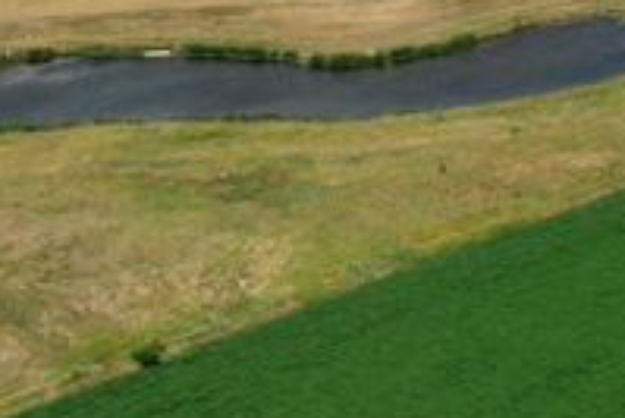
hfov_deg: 22.5
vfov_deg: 14.6
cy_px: -124
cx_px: 446
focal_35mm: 90
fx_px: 1564
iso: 100
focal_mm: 10.26
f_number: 6.3
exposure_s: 1/800
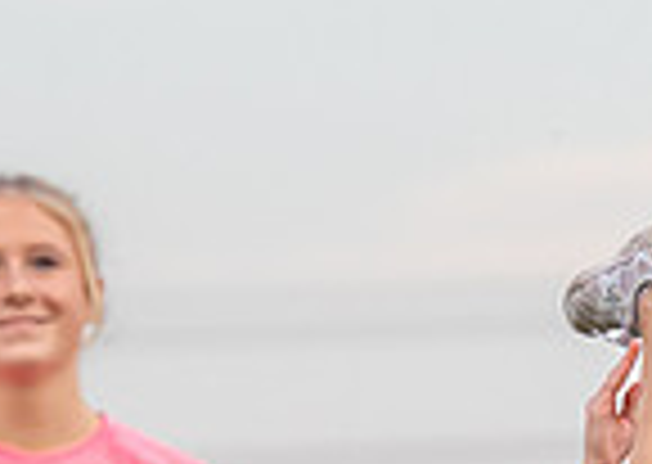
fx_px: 14102
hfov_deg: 2.6
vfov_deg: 1.9
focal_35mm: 763
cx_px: 771
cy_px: 715
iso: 800
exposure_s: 1/2000
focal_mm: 141
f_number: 2.8
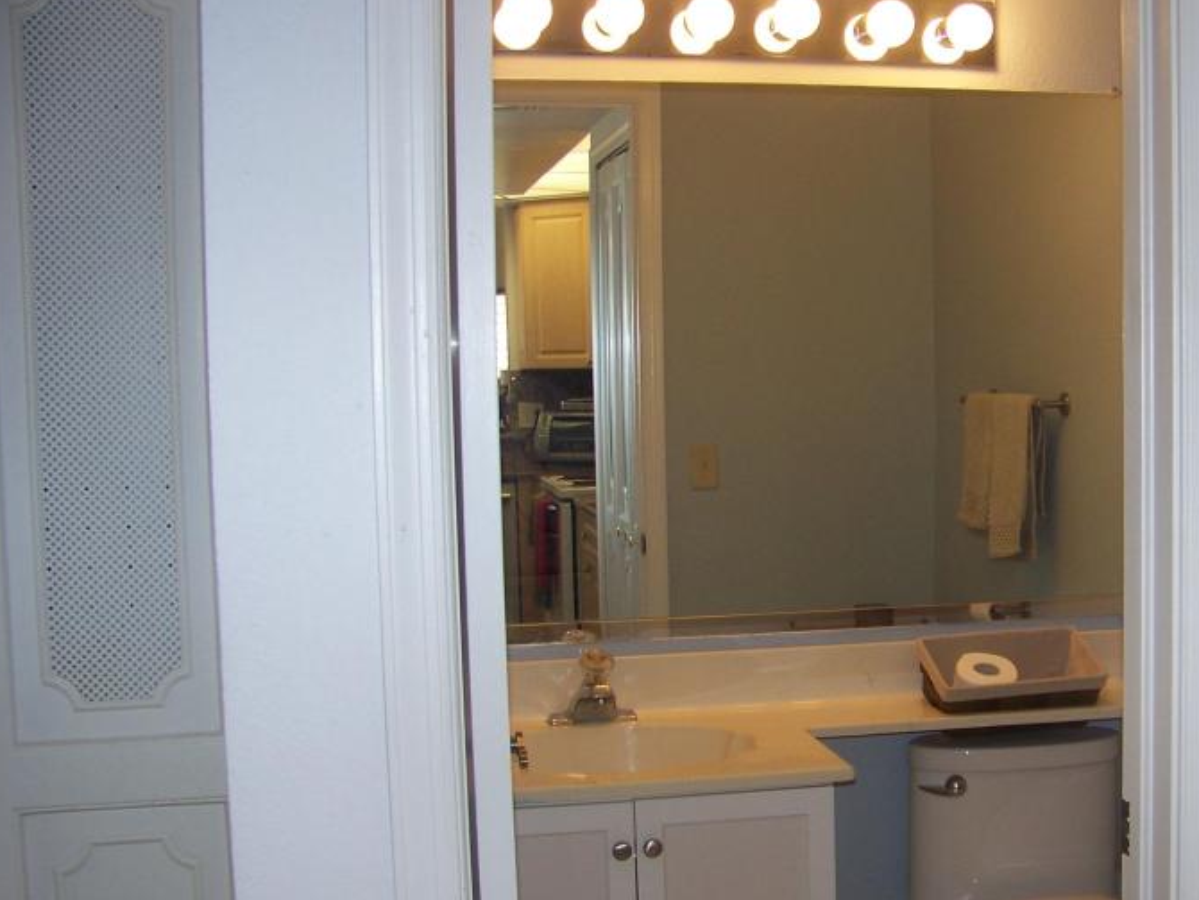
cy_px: 558
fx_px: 1906
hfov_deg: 34.3
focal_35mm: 55
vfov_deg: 26.5
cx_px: 868
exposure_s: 1/30
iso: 64
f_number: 2.8
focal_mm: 5.85
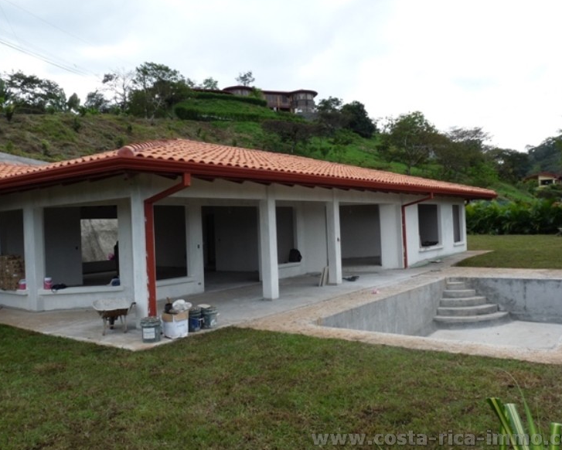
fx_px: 482
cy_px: 220
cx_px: 289
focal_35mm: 29
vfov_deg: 50.0
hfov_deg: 60.4
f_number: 5.6
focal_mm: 4.8
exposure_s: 1/250
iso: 100
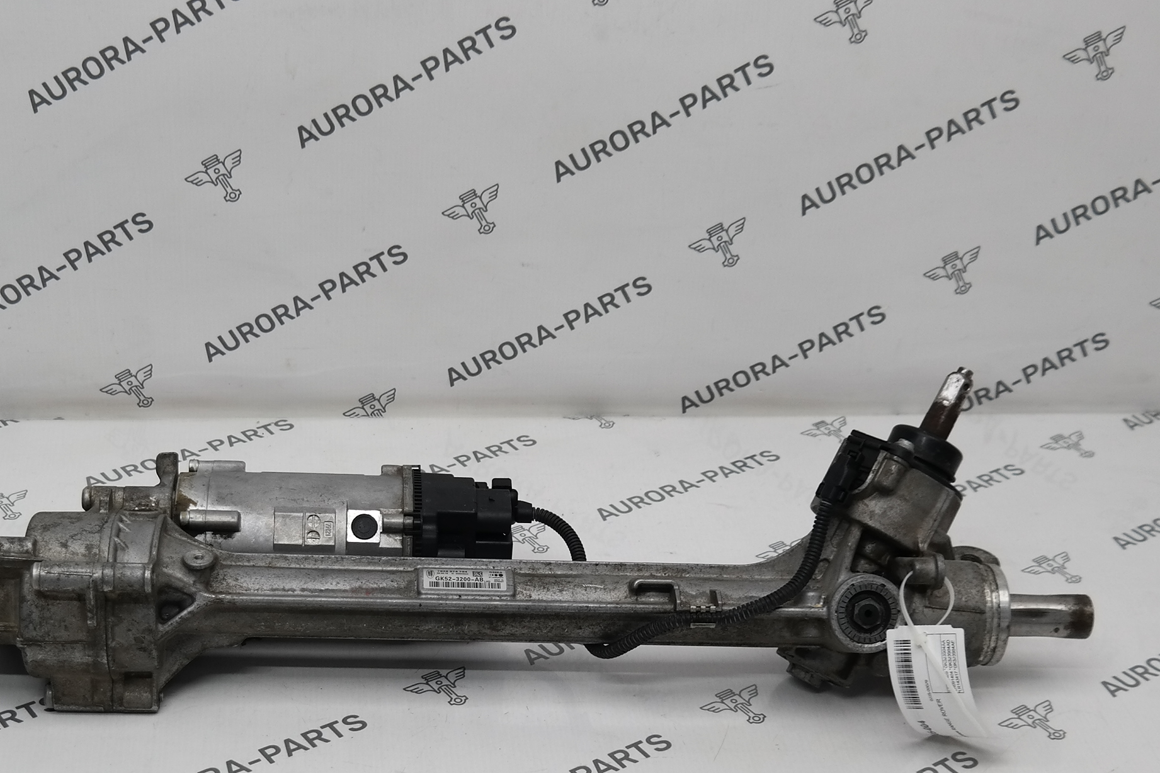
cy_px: 555
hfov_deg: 35.0
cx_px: 487
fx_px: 1837
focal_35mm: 57
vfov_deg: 23.6
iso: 100
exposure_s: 1/80
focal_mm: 18
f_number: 3.5
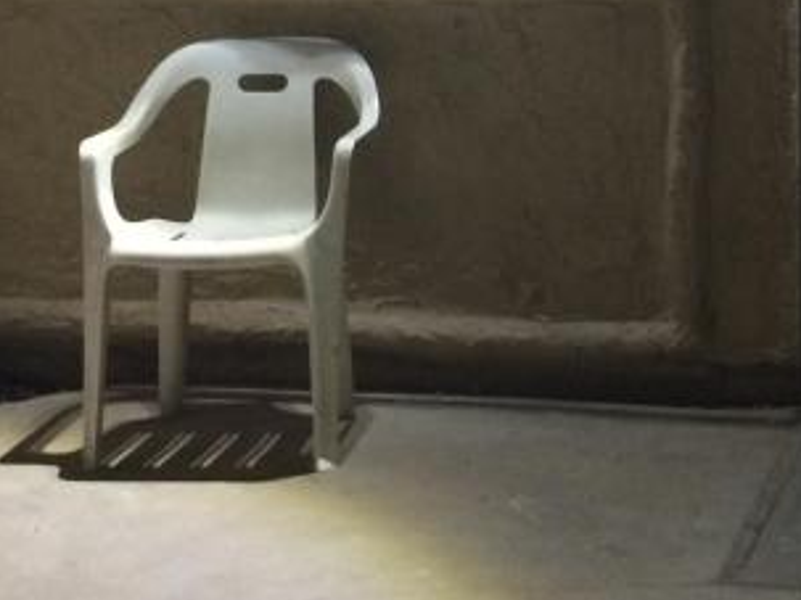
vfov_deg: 14.6
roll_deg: +1.9
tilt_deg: -2.5
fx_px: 2267
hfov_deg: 19.9
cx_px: 605
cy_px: -119
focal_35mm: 98
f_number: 2.2
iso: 320
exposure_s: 1/15
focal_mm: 4.15
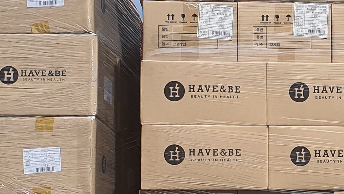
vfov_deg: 10.4
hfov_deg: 18.2
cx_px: 333
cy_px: 210
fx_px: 1049
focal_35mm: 115
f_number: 2.4
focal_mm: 4.3
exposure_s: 1/3024
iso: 50
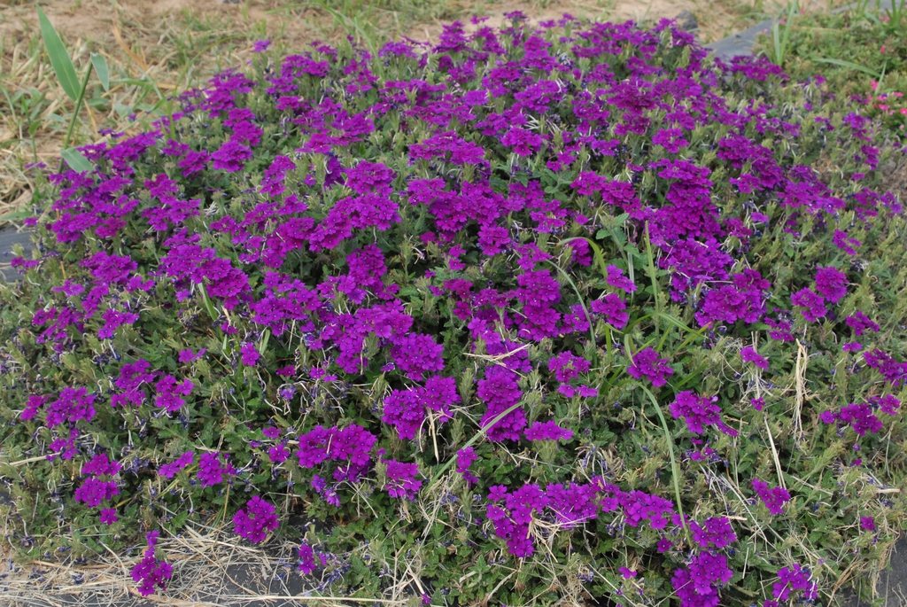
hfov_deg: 37.8
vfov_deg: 25.8
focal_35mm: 52
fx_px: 1324
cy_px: 304
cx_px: 454
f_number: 8
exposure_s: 1/250
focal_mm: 35
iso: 400
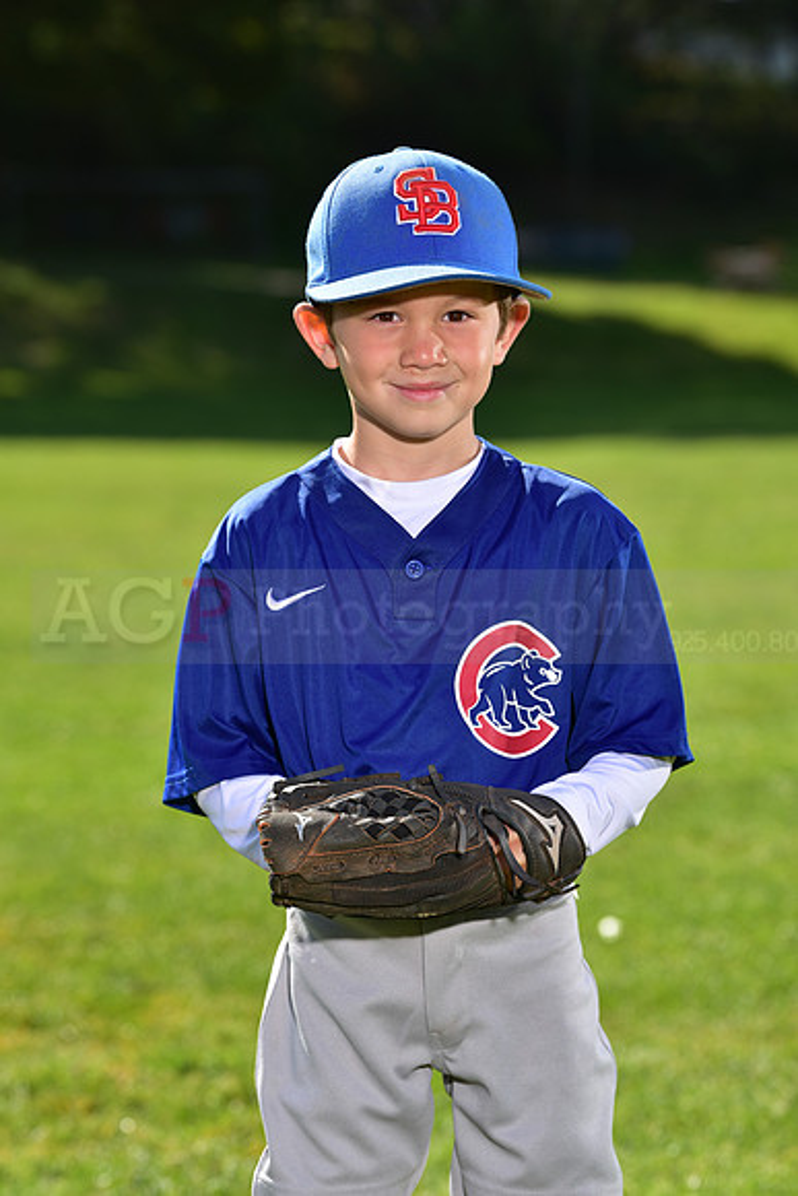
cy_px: 598
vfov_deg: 15.2
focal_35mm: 135
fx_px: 4486
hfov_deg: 10.2
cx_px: 399
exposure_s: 1/250
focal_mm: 135
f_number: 5.6
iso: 80
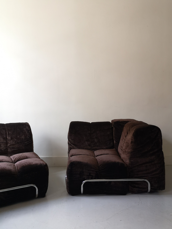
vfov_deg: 65.3
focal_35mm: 27
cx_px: 86
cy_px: 114
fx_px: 179
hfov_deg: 51.4
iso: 160
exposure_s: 1/50
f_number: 1.8
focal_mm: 3.95
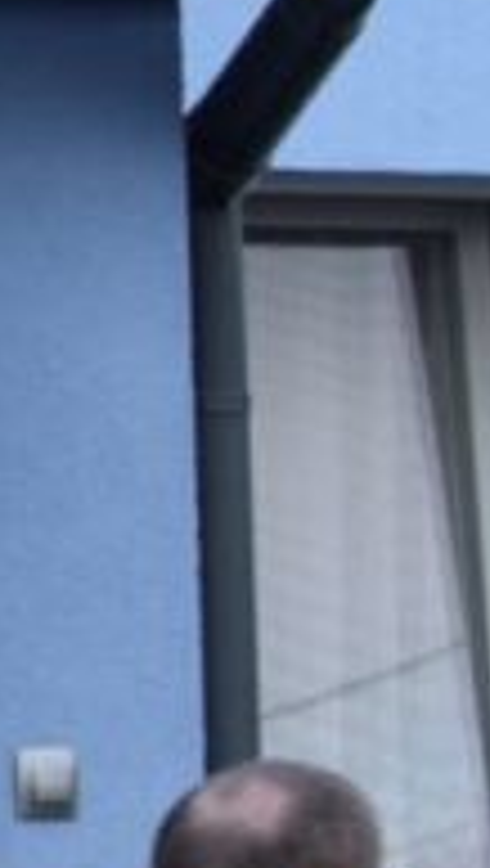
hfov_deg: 1.8
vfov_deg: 3.3
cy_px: 864
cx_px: 1645
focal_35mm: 656
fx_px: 15108
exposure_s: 1/200
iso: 400
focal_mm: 105
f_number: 7.1
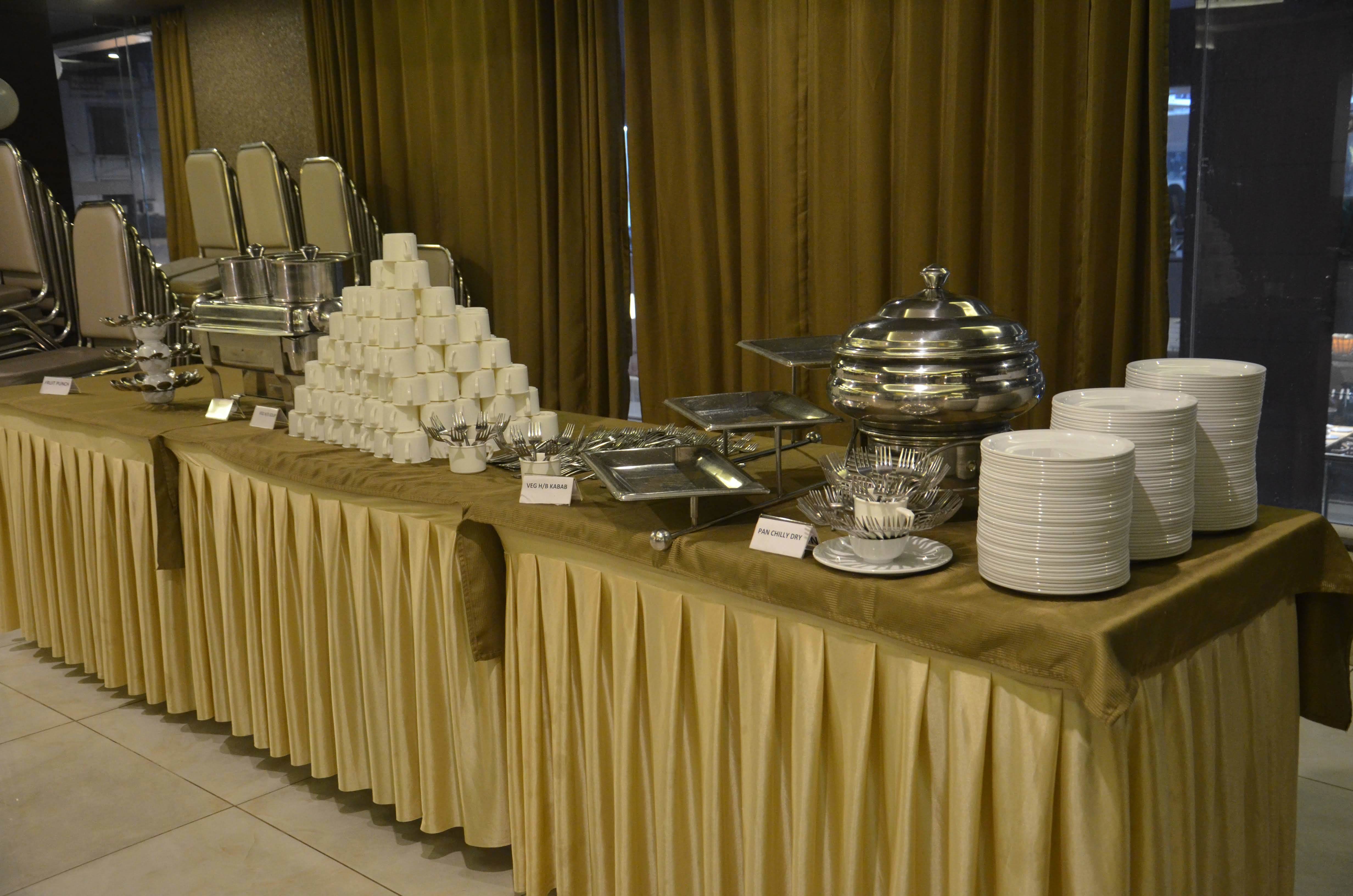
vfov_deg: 35.3
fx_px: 1406
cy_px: 448
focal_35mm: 38
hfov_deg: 51.4
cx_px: 676
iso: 1600
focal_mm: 25
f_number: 4
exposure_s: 1/15
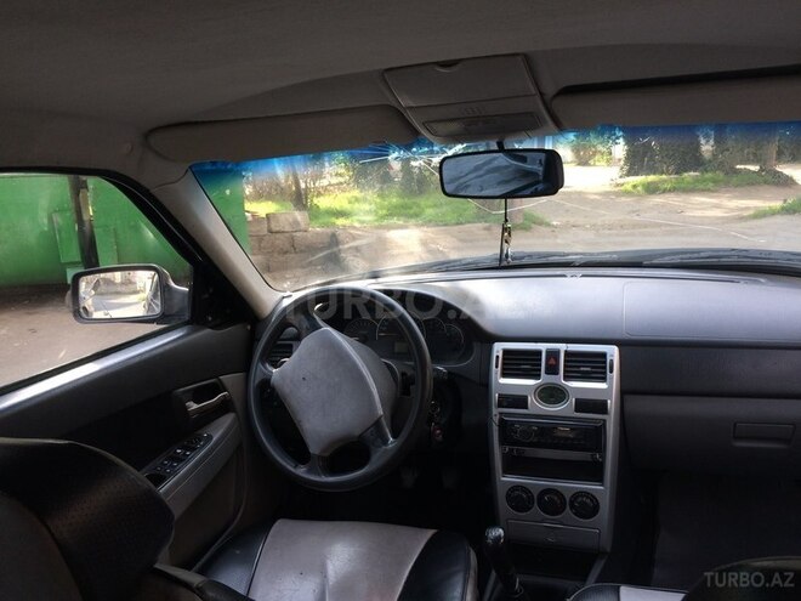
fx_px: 671
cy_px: 300
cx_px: 400
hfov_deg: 61.7
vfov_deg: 48.2
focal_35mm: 29
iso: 32
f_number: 2.2
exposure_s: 1/170
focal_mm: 4.15
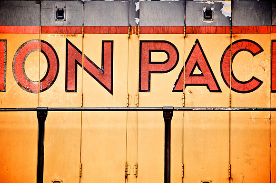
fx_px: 2297
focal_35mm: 300
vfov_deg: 4.6
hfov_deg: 6.9
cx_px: 138
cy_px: 92
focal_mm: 200
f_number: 10
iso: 200
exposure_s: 4
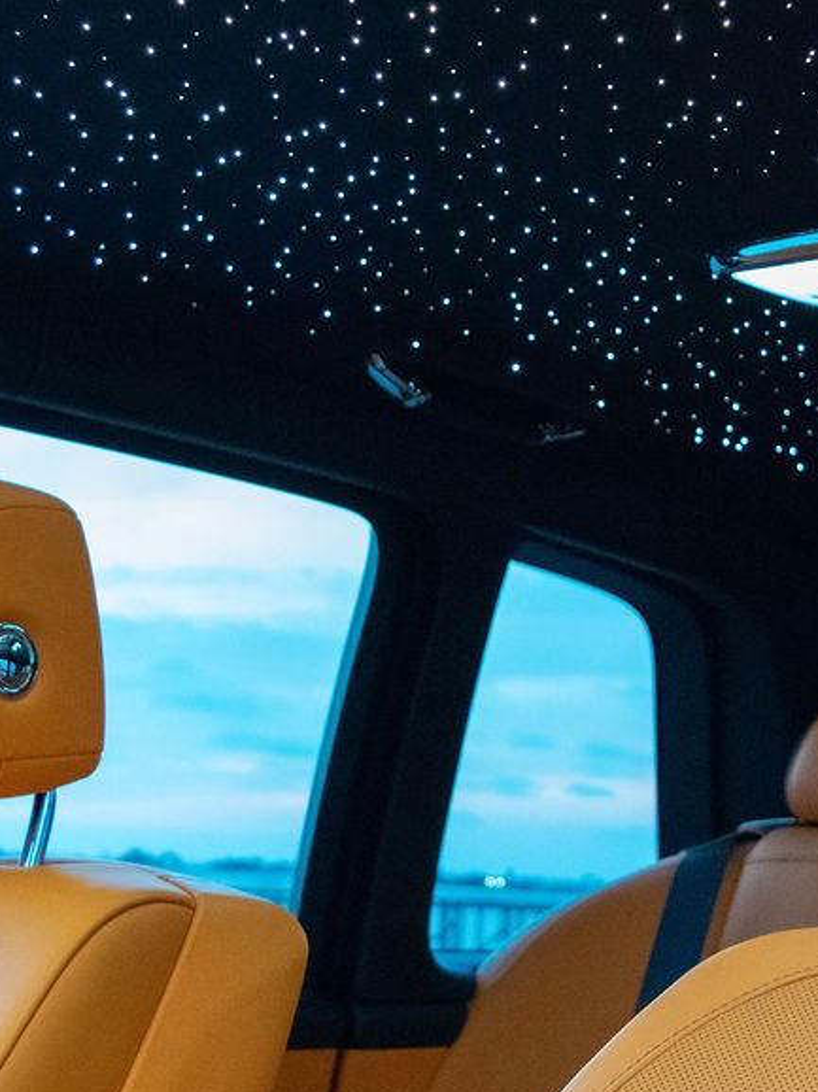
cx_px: 529
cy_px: 572
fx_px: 2176
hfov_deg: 21.2
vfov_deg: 28.2
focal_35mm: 69
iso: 3200
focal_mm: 18
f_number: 3.5
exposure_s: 1/60
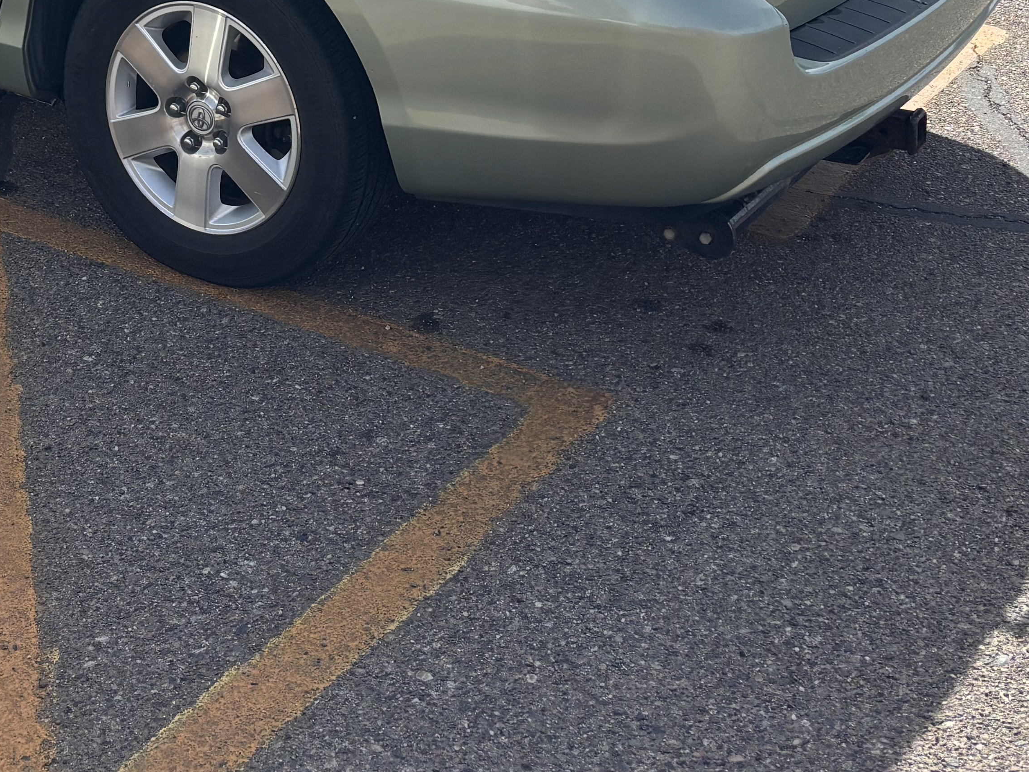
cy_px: -114
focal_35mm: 65
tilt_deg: -16.1
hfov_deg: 29.1
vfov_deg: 21.3
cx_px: 193
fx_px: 1932
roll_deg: -1.6
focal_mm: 5.96
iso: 50
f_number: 1.6
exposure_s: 1/2288
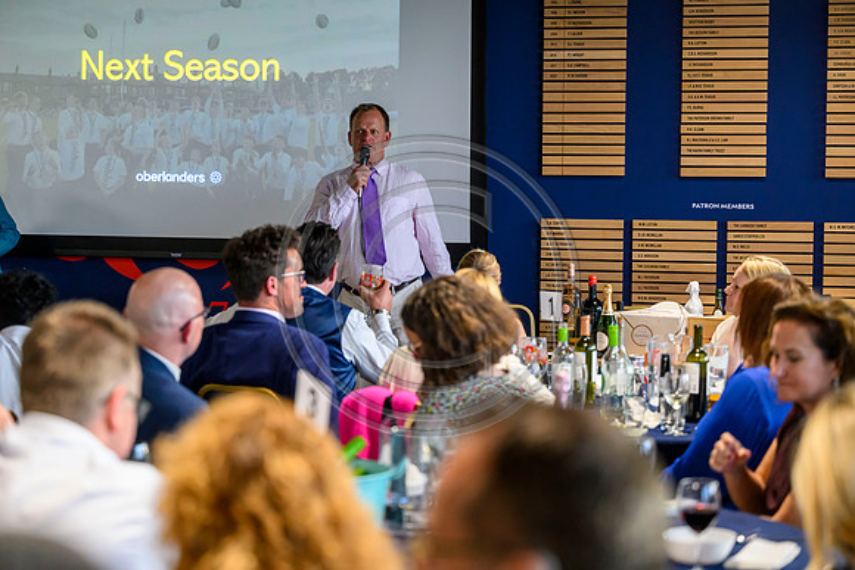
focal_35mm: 85
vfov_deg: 16.1
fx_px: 2019
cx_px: 428
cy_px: 285
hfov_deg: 23.9
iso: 5000
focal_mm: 85
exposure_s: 1/200
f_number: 3.2
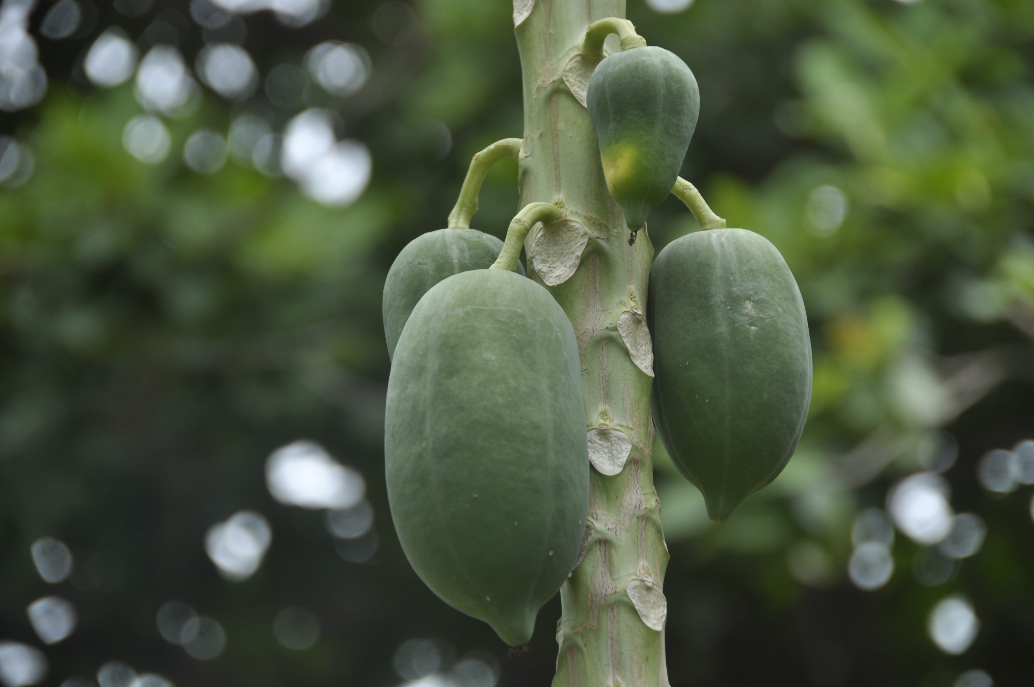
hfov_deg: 10.6
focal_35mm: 195
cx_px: 517
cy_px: 344
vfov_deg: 7.0
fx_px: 5594
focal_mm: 130
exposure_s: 1/400
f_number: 5.6
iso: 200
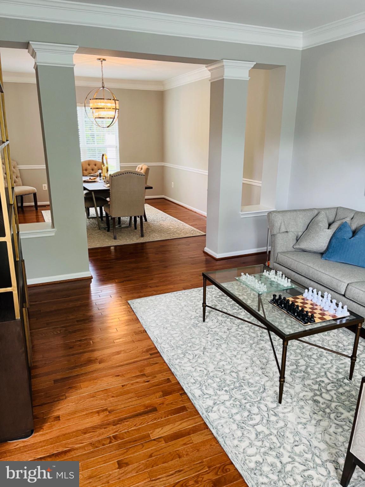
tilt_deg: -17.1
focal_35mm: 26
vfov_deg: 67.3
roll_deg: +0.0
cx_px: 182
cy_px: 244
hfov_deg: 53.1
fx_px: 366
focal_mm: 5.1
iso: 125
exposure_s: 1/60
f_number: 1.6
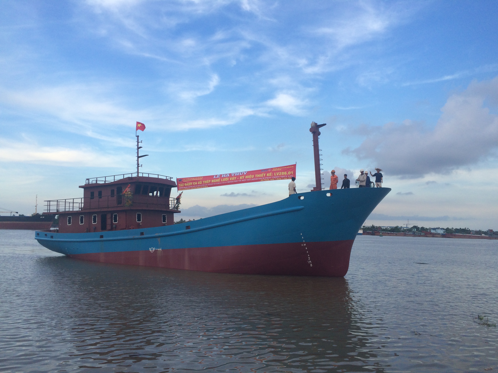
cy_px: 186
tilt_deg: +4.9
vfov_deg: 48.2
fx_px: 417
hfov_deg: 61.7
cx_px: 249
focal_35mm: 29
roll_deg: -2.0
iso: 32
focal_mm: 4.15
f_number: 2.2
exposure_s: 1/547
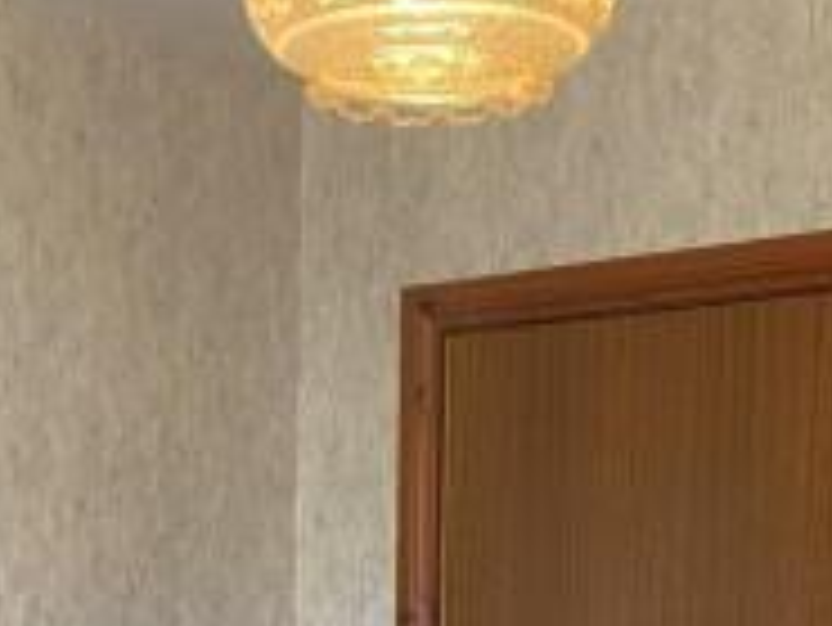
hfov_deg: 23.8
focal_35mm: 82
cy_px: 822
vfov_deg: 16.9
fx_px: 1972
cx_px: 317
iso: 100
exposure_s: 1/50
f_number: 1.8
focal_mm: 4.25
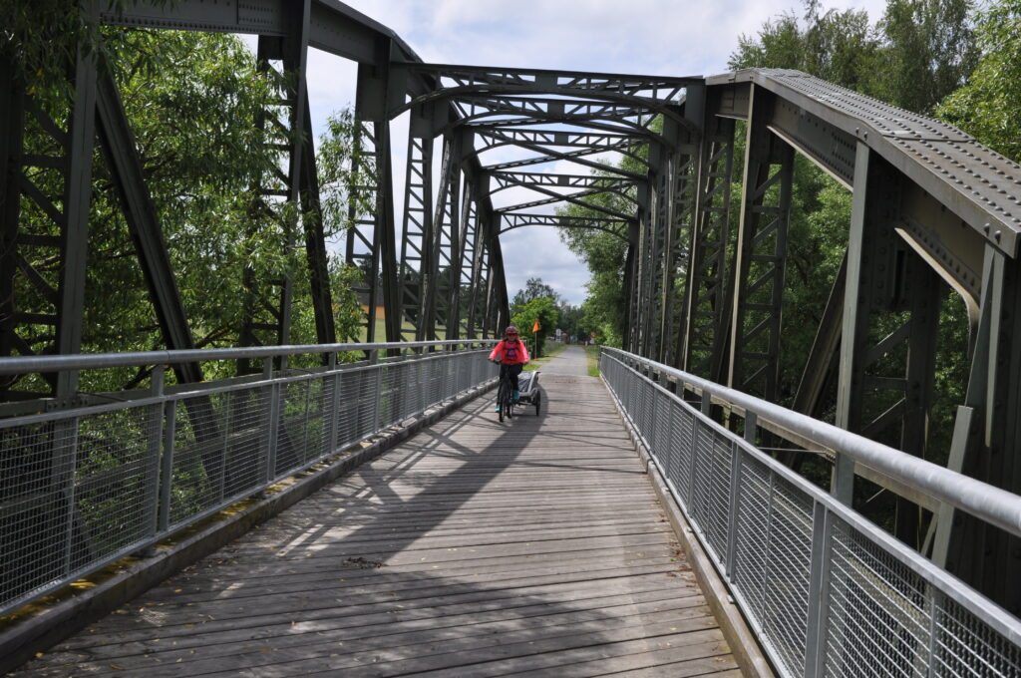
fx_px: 1190
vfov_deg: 31.8
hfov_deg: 46.5
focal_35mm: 42
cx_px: 510
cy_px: 339
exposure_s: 1/800
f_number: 8
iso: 200
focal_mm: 28
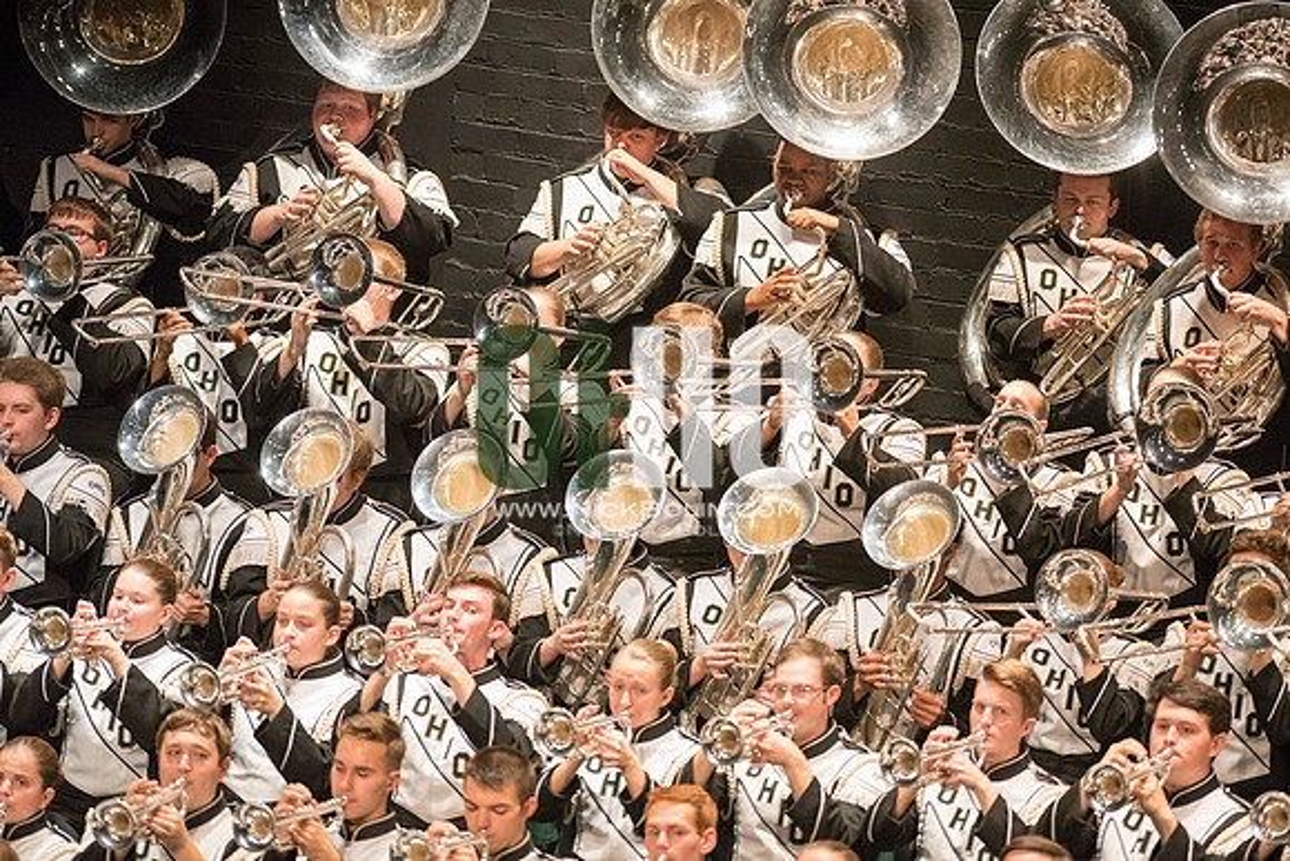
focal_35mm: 300
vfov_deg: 4.6
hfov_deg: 6.9
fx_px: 10752
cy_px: 430
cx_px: 645
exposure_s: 1/500
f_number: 2.8
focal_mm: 300
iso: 4000
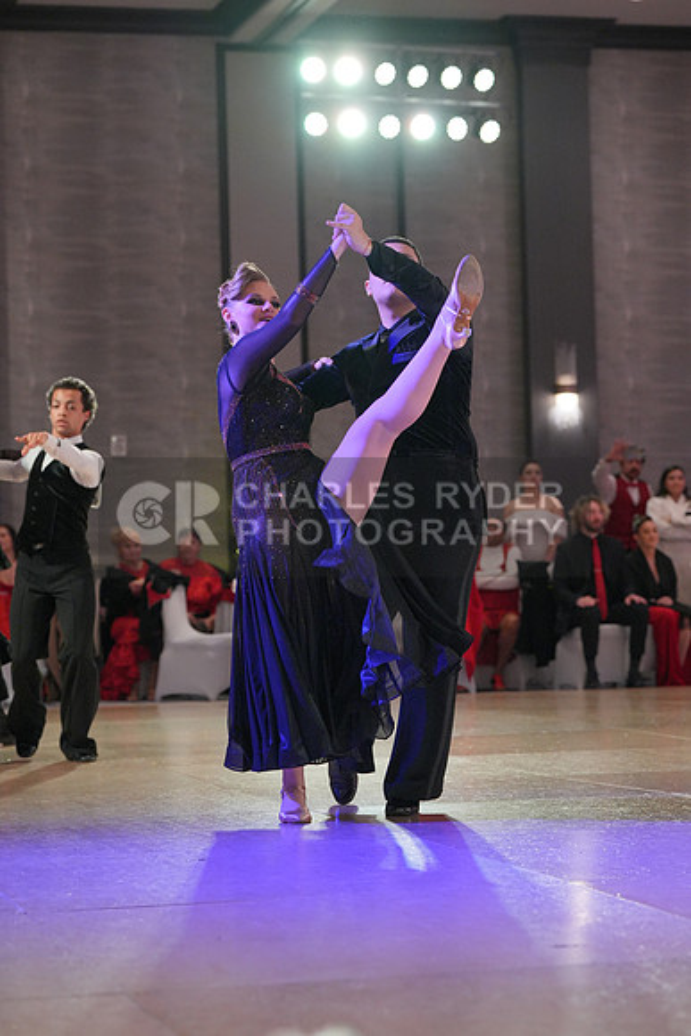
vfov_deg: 22.9
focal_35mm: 89
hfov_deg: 15.4
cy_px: 518
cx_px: 346
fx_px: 2561
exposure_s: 1/400
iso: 3200
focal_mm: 89
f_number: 4
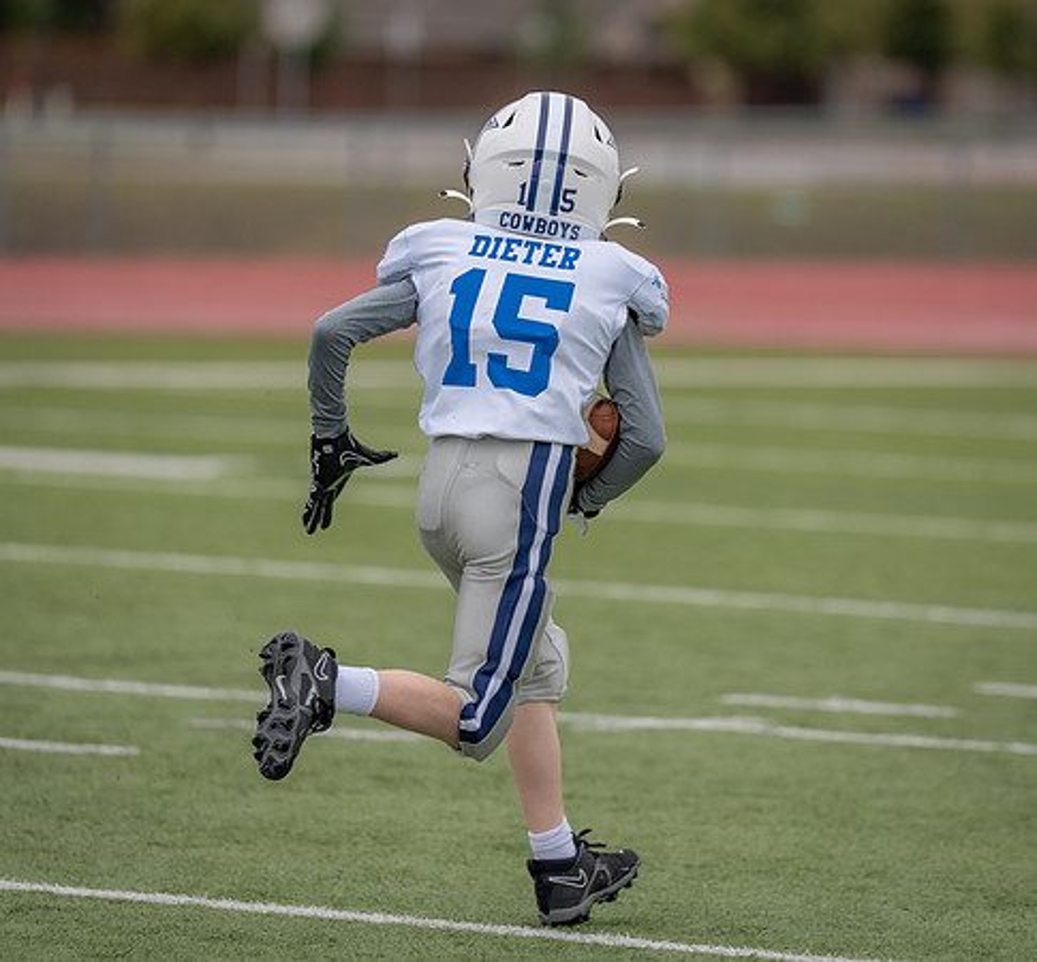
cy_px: 359
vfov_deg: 5.5
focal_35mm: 308
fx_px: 10054
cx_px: 624
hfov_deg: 5.9
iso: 200
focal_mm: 200
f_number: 2.8
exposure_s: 1/1250
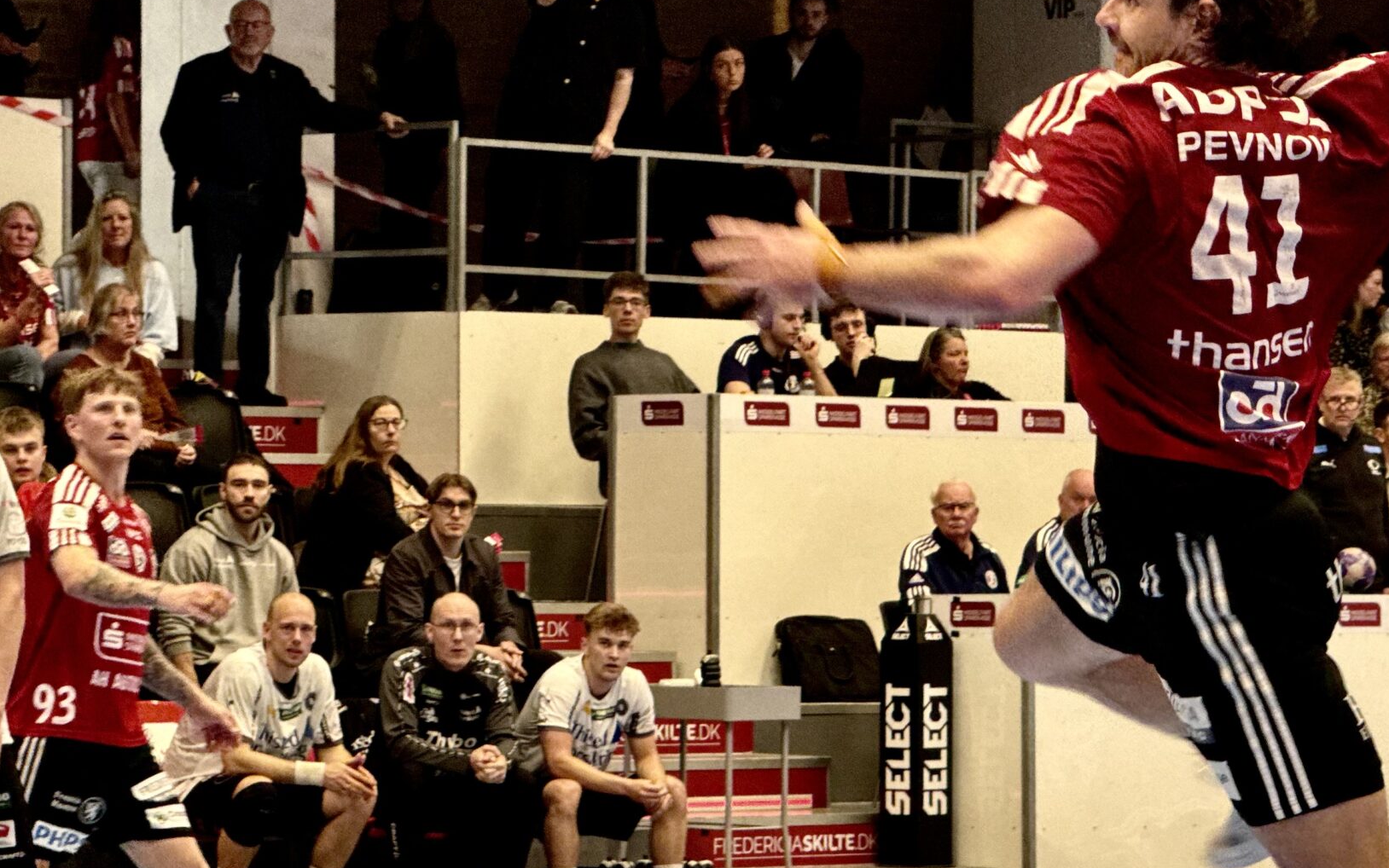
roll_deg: -0.7
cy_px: 493
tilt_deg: +0.9
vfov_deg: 6.6
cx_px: 914
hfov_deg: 10.5
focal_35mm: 200
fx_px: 7572
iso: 250
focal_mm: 15.66
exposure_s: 1/100
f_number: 2.8
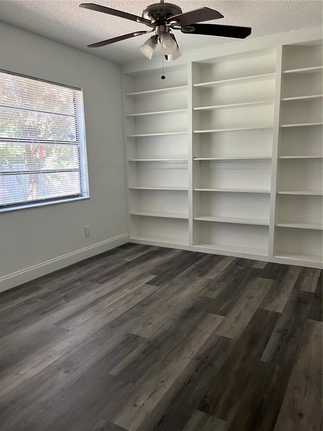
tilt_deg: -10.1
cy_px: 216
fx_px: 323
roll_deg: +1.8
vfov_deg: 67.3
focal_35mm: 26
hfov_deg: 53.1
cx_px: 162
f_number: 1.6
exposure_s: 1/60
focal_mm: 5.1
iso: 160
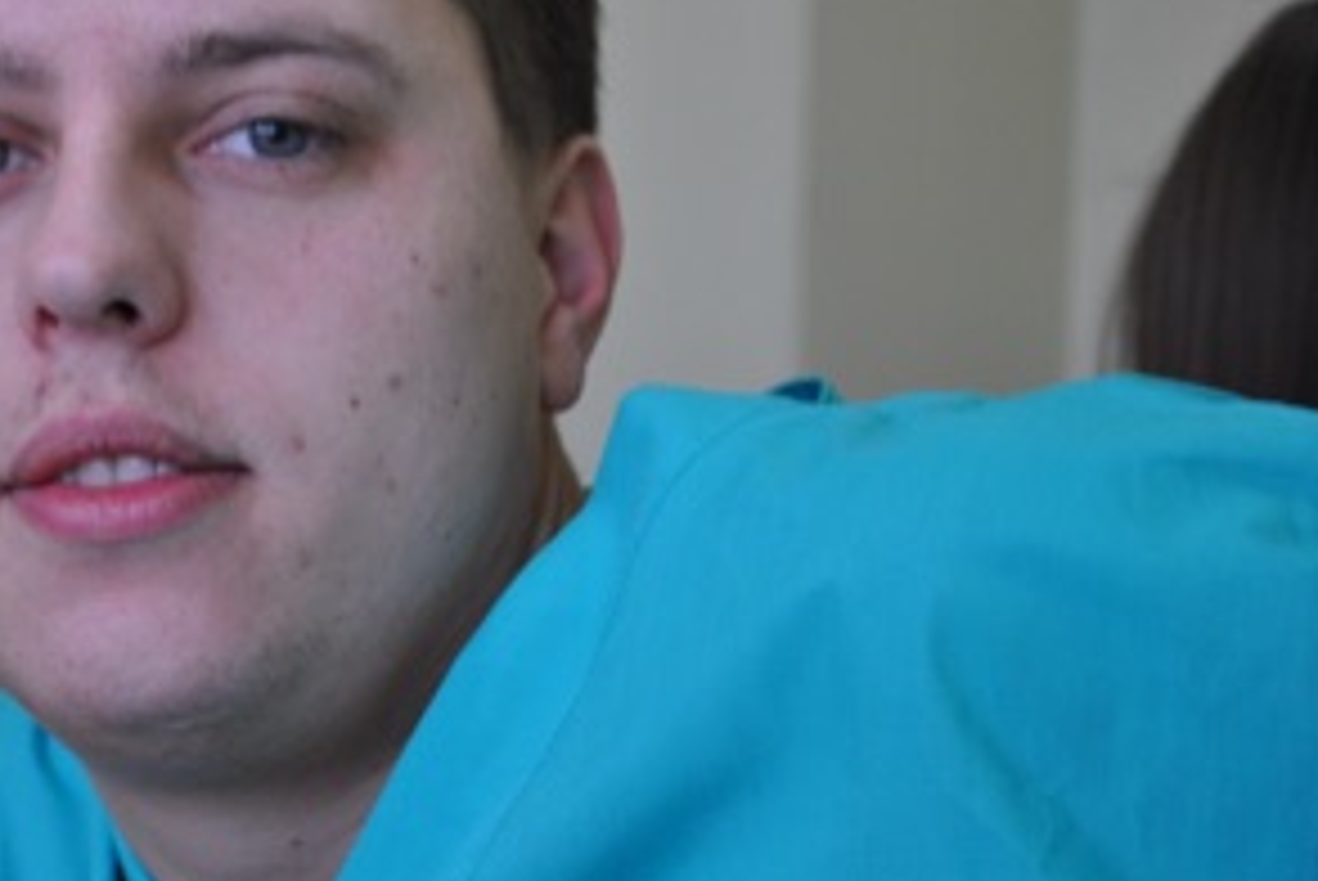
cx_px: 180
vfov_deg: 10.3
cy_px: 175
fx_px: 4874
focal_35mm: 133
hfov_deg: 15.3
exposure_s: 1/30
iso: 360
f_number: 5.6
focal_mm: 50
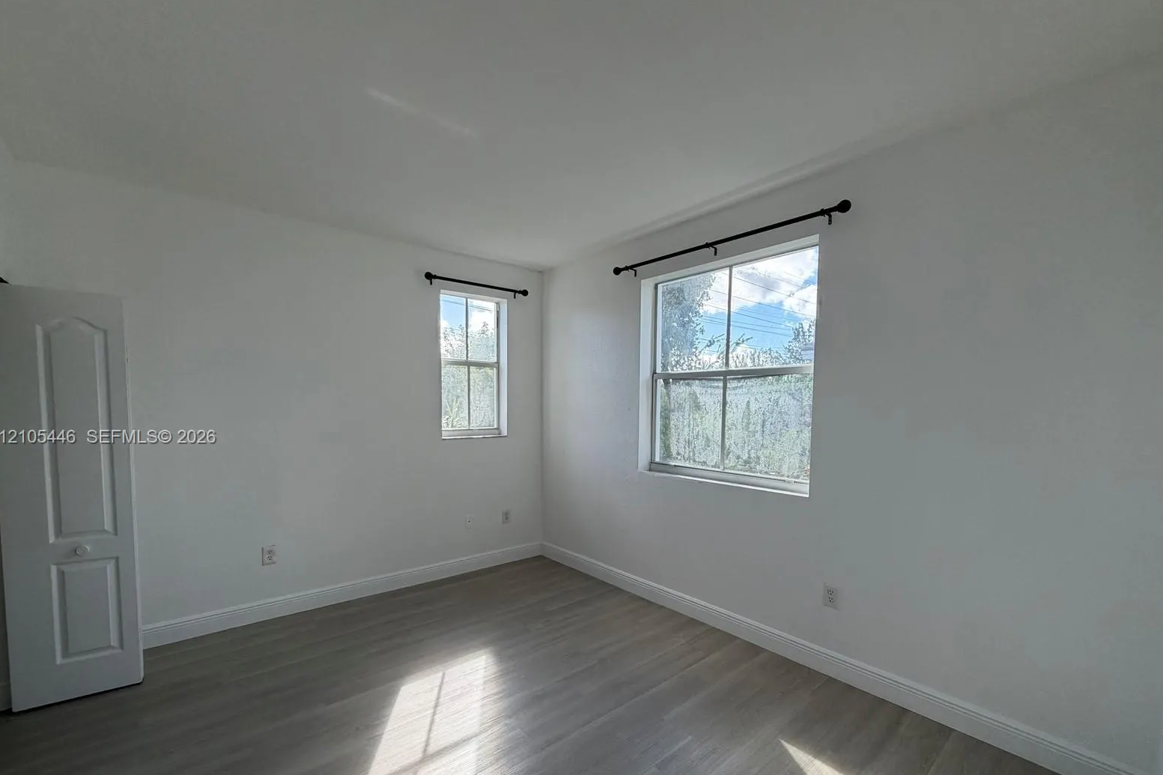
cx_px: 582
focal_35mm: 15
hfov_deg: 100.4
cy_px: 438
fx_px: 484
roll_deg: -0.8
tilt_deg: -4.2
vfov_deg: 76.9
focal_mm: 2.22
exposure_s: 1/210
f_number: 2.2
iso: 64
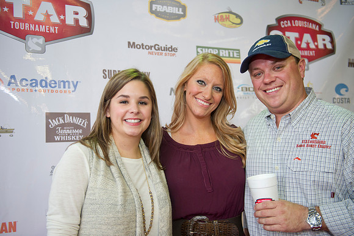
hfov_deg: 53.2
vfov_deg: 36.8
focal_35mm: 36
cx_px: 177
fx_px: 354
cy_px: 118
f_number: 2.8
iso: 640
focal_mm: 36
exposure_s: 1/100
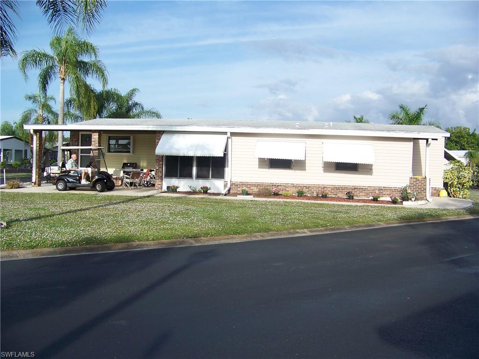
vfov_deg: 39.7
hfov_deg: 51.4
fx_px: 498
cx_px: 240
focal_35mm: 36
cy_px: 180
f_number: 2.8
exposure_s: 1/800
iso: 64
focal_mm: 5.85
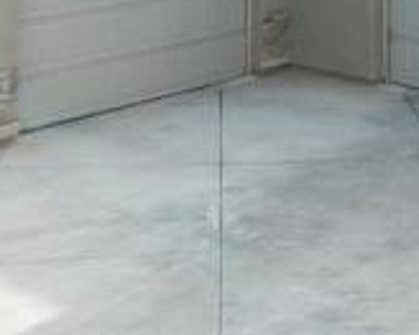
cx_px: 386
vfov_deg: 14.0
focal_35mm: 99
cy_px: -240
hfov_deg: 19.0
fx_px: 1227
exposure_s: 1/620
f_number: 2.2
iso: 100
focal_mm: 4.73
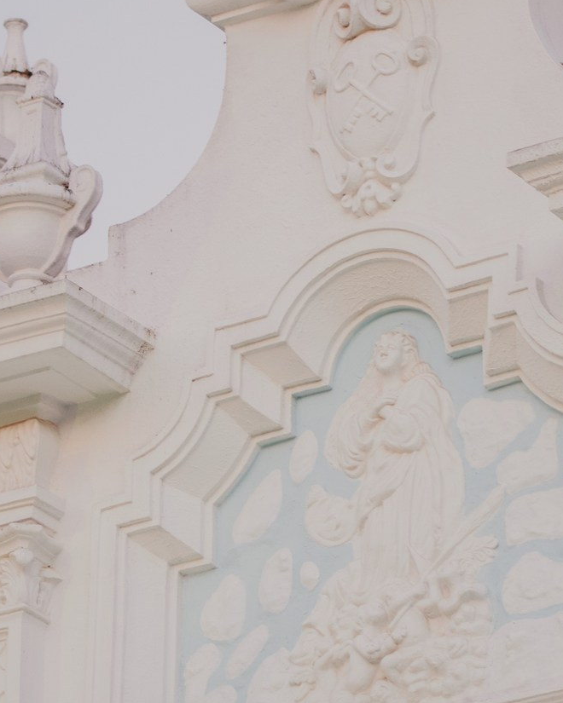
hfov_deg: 5.1
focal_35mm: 306
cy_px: 445
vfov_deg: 6.3
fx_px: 6373
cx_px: 389
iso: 1000
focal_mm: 105
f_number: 2.8
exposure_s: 1/160
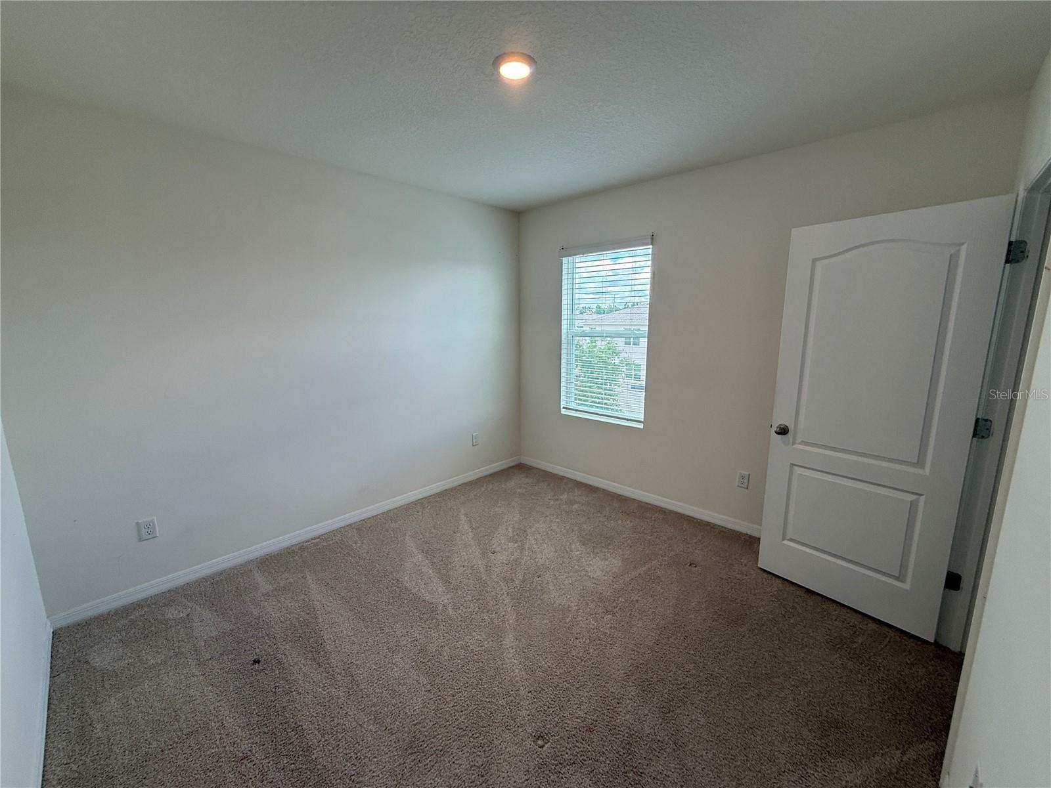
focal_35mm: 14
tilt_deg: -9.9
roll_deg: +0.9
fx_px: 425
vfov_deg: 85.7
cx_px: 526
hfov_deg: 102.1
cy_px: 394
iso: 80
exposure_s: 1/120
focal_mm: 2.22
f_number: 2.2
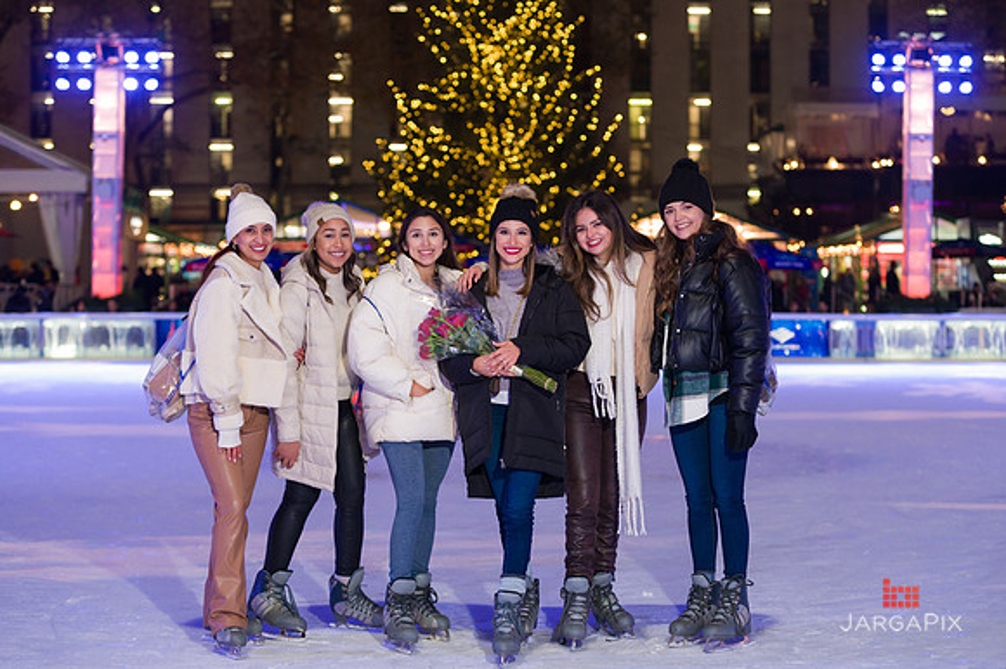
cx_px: 518
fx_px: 2129
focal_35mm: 76
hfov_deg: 26.6
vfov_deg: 17.9
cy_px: 305
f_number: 3.2
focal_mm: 70
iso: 2000
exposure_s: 1/200
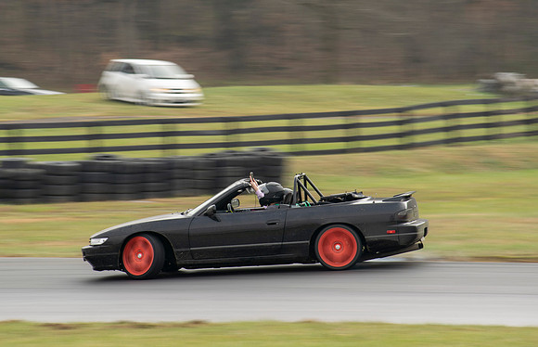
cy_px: 137
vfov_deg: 4.2
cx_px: 251
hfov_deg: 6.5
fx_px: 4748
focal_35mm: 321
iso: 100
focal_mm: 175
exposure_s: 1/80
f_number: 10
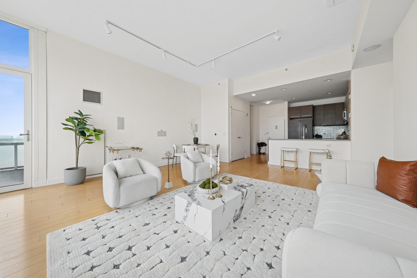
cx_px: 208
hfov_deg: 112.6
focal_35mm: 12
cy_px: 139
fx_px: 139
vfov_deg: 90.0
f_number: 8
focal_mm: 8
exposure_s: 1/100
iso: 250
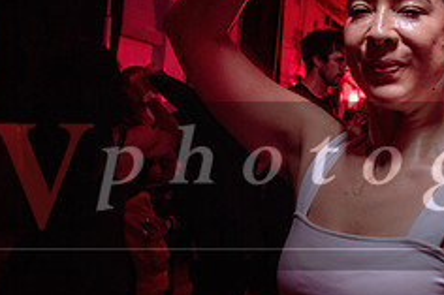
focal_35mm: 59
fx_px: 727
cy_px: 174
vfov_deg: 22.9
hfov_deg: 31.7
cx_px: 431
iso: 800
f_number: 3.5
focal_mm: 24
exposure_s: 1/60
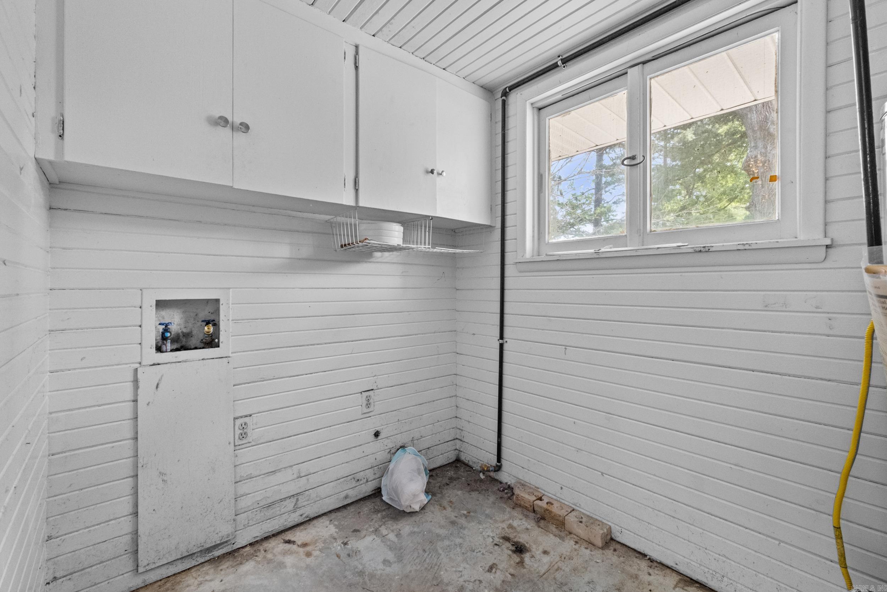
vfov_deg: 77.3
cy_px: 296
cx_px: 444
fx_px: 370
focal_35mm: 15
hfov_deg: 100.4
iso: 1600
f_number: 7.1
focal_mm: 10
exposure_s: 1/5
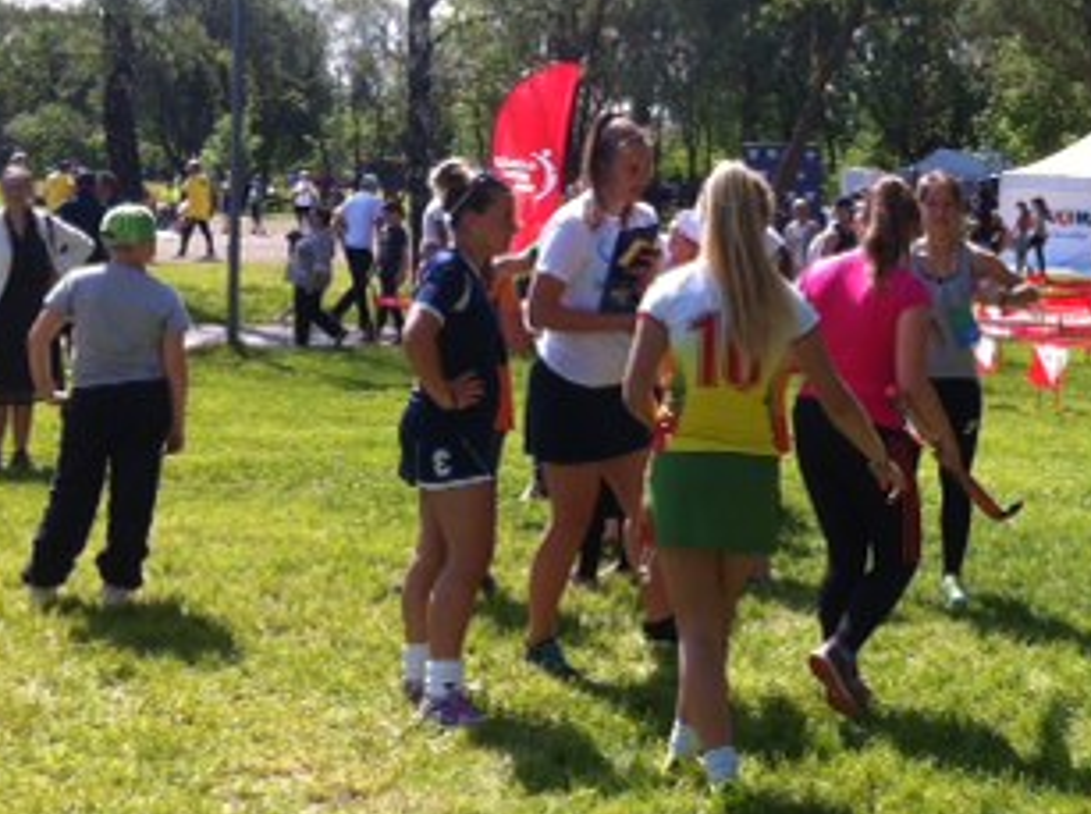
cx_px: 970
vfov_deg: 20.1
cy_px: 430
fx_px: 2296
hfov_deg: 25.9
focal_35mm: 73
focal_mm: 3.85
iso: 80
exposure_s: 1/736
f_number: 2.8
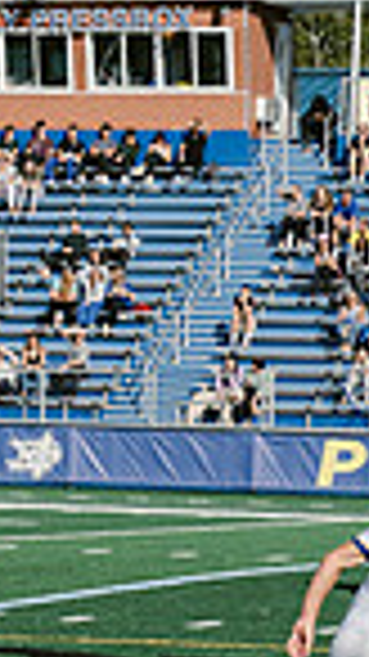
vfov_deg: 7.4
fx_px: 5068
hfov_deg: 4.0
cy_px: 538
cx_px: -814
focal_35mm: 291
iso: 640
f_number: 5.6
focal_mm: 70
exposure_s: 1/4000
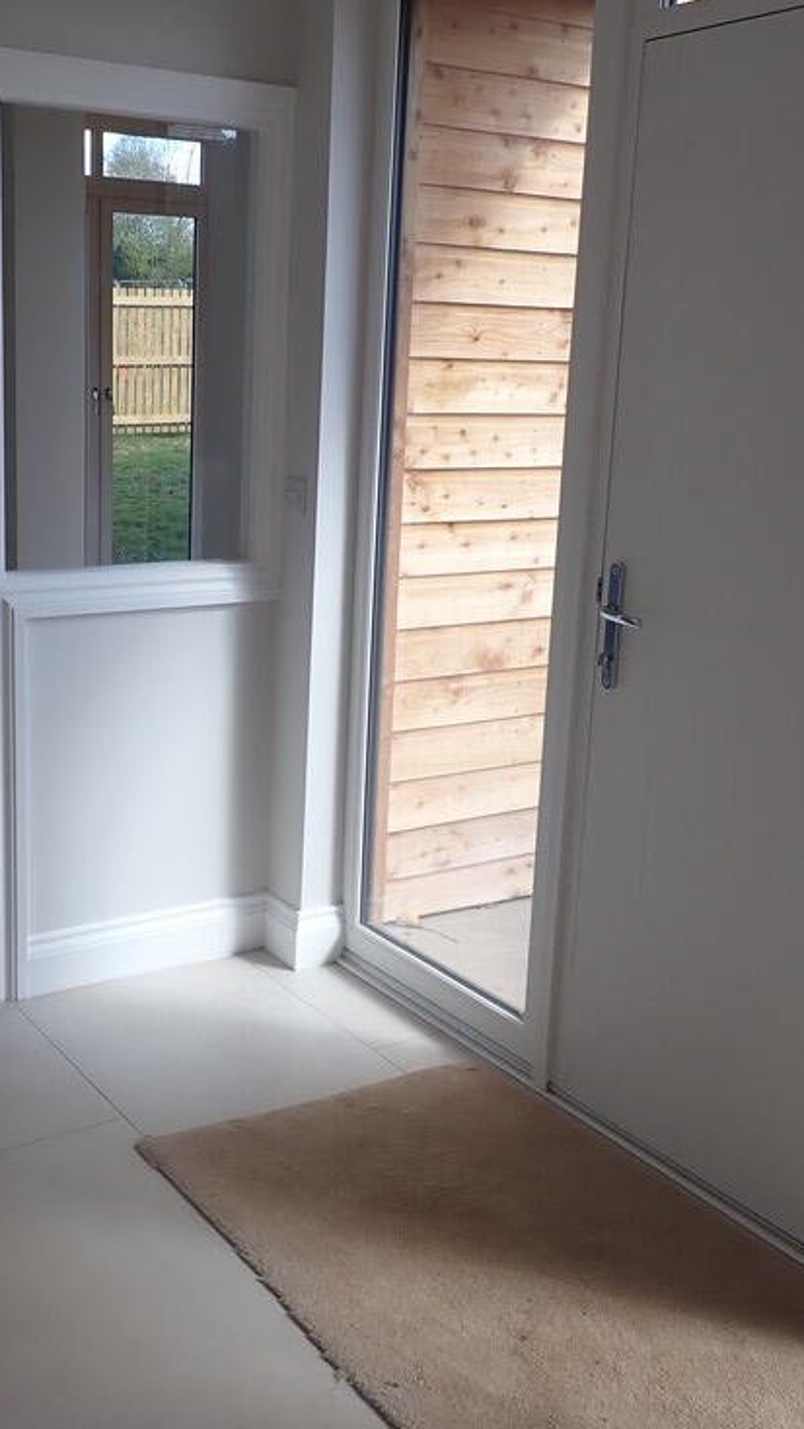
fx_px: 1440
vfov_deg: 52.8
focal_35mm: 38
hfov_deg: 30.9
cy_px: 681
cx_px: 253
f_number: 2.8
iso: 100
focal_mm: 4.5
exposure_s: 1/200
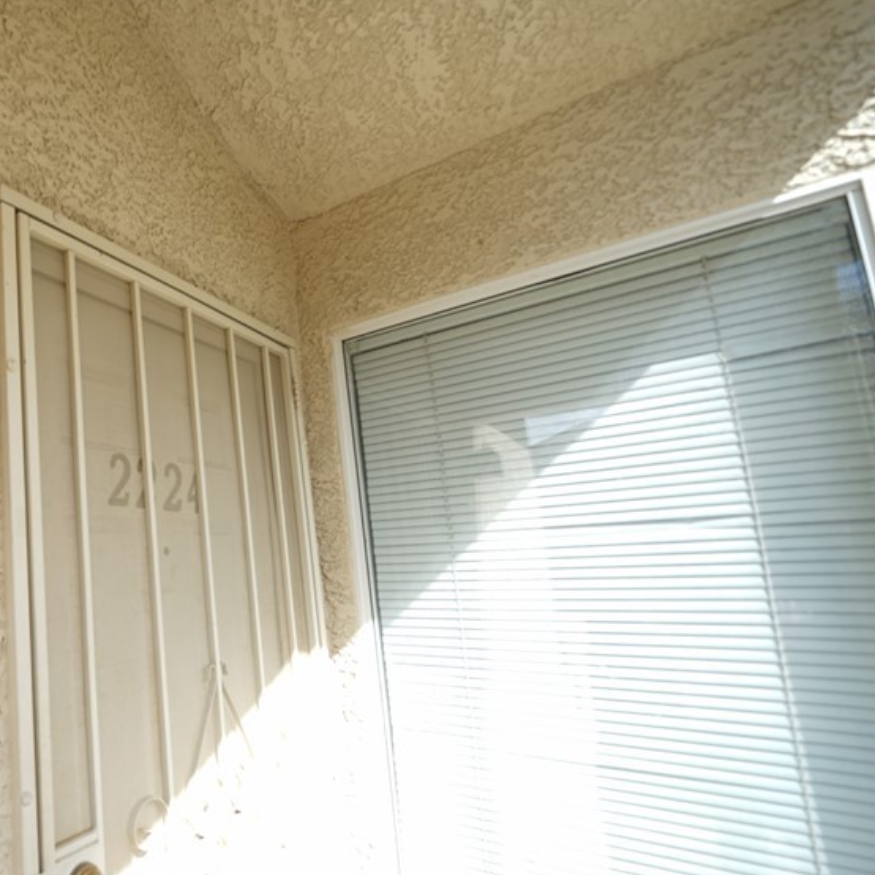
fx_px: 572
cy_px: 485
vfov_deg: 74.6
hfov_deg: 61.1
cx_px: 63
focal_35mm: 20
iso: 64
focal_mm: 12
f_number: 4
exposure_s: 1/200
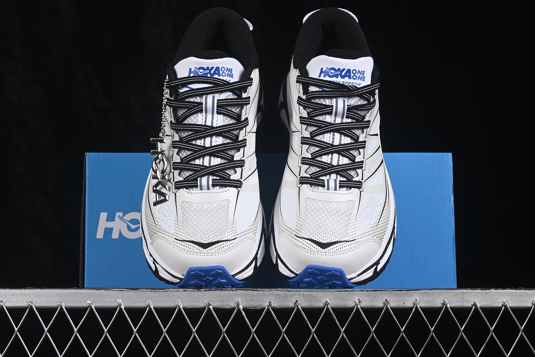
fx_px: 1114
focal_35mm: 75
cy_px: 178
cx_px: 268
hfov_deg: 27.0
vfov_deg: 18.2
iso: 160
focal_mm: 50
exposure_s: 1/80
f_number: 8
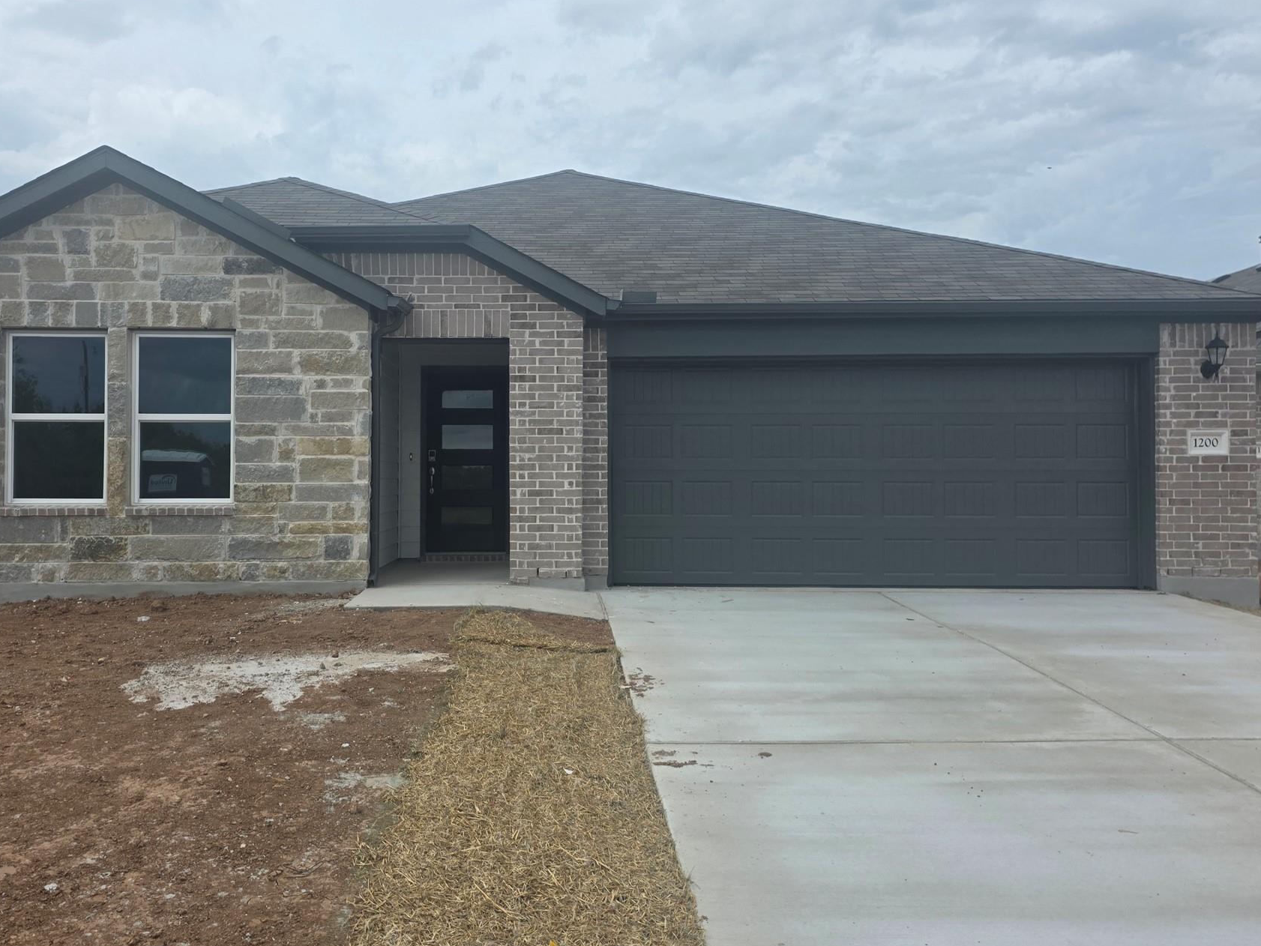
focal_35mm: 28
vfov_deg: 49.8
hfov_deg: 63.2
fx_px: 1020
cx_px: 542
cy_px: 466
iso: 64
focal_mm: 6.25
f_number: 1.7
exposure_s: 1/7944
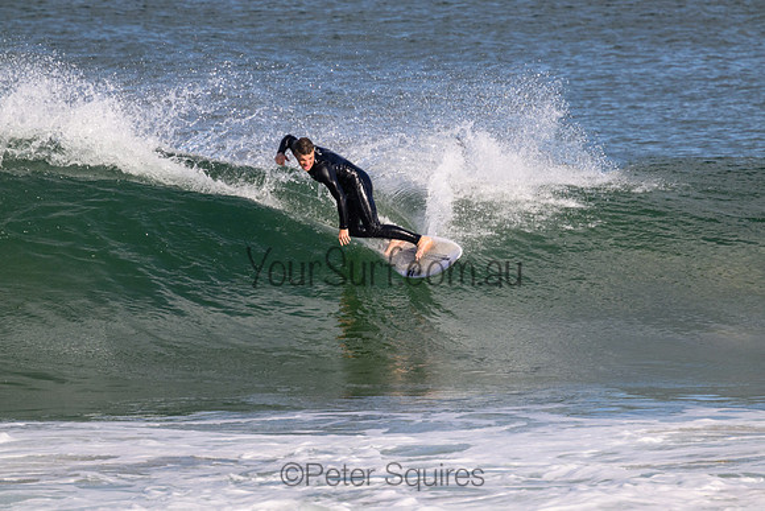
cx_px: 382
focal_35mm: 800
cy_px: 256
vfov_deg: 1.7
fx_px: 17003
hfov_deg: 2.6
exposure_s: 1/2000
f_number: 11
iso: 1600
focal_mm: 800
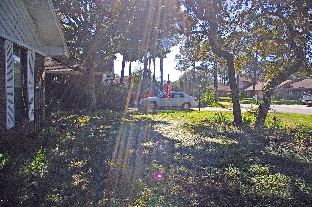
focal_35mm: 27
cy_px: 104
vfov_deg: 47.8
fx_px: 234
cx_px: 156
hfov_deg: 67.4
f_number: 11
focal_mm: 18
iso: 800
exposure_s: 1/500
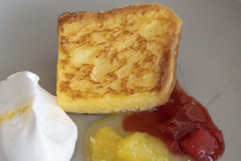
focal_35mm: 87
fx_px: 583
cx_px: 106
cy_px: 83
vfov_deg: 15.7
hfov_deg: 23.4
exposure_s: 1/100
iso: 100
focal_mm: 49
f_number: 5.6
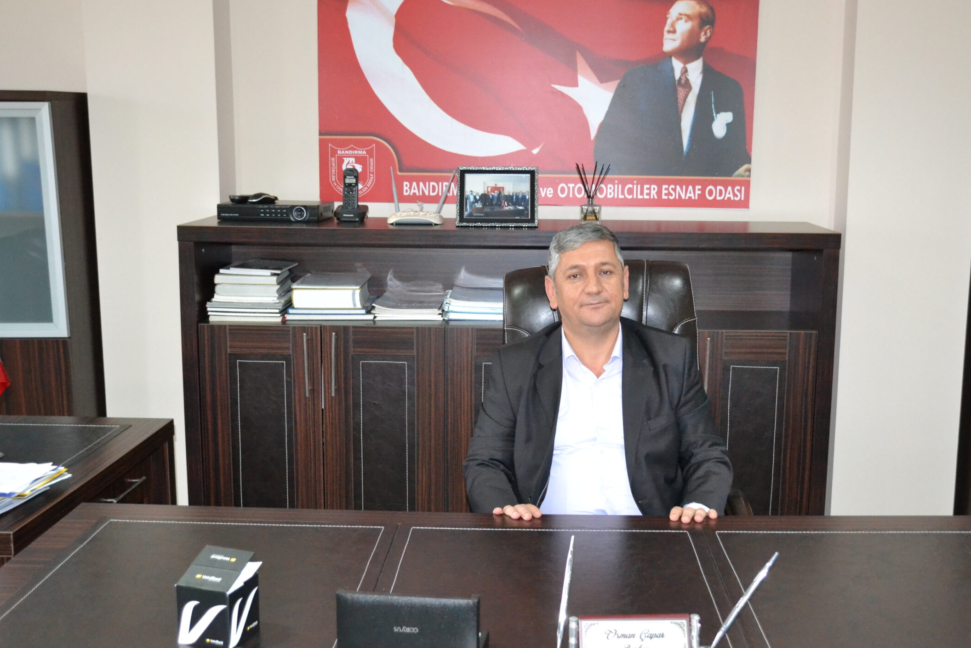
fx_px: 1079
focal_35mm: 40
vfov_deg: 33.4
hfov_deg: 48.4
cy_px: 328
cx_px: 520
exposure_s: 1/60
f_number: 3.8
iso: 3200
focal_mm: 22
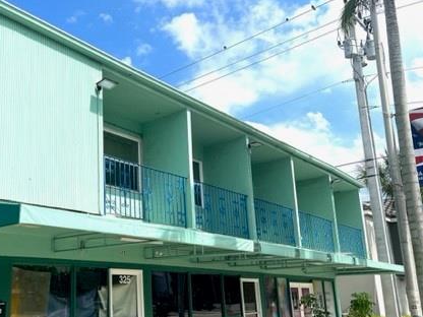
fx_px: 489
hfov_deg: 45.2
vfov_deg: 35.9
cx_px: 106
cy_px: 178
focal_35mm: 40
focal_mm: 5.7
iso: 50
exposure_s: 1/5882
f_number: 1.5
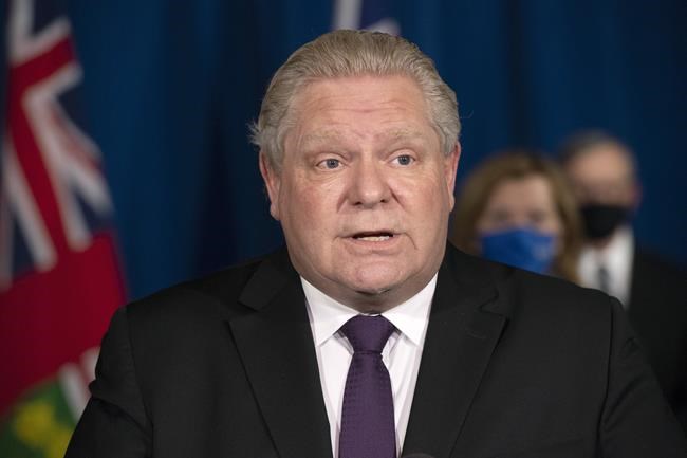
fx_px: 3815
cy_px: 229
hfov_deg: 10.3
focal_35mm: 200
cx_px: 344
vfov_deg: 6.9
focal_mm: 200
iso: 6400
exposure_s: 1/250
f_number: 5.6
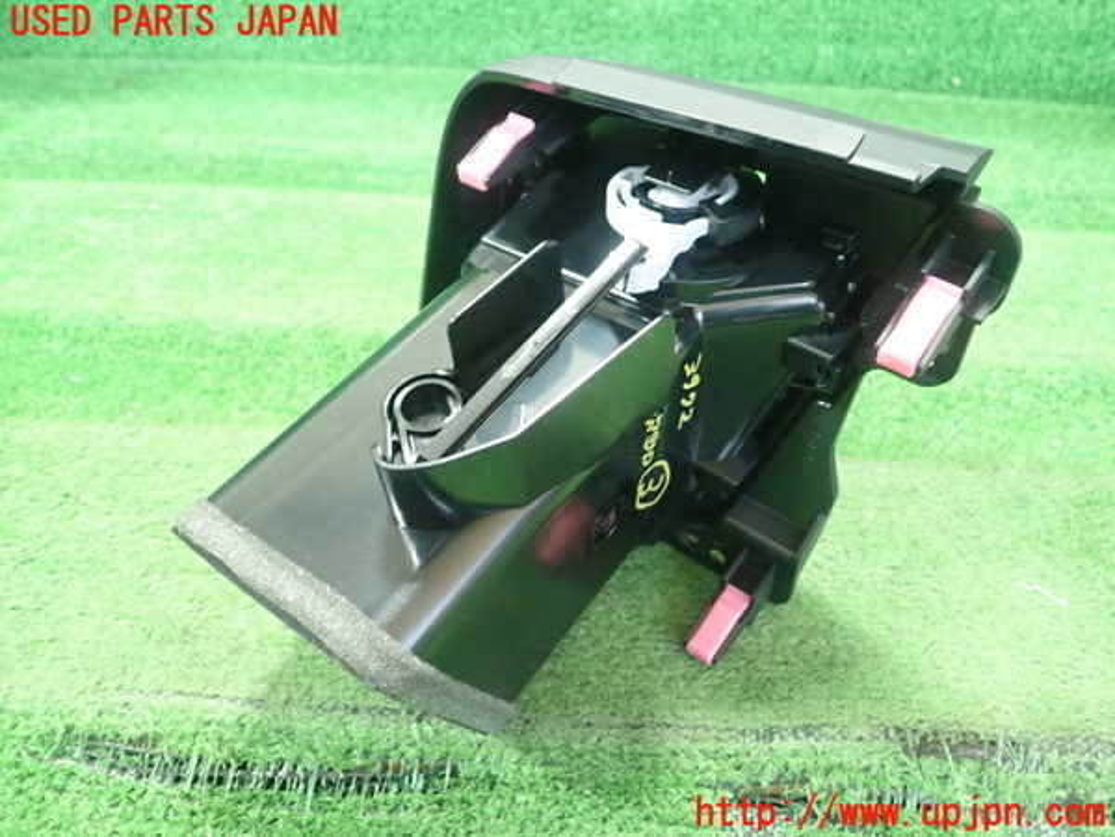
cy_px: 418
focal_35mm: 30
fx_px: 966
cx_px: 558
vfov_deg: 46.8
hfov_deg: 60.0
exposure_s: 1/60
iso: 800
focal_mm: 5.5
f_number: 2.3
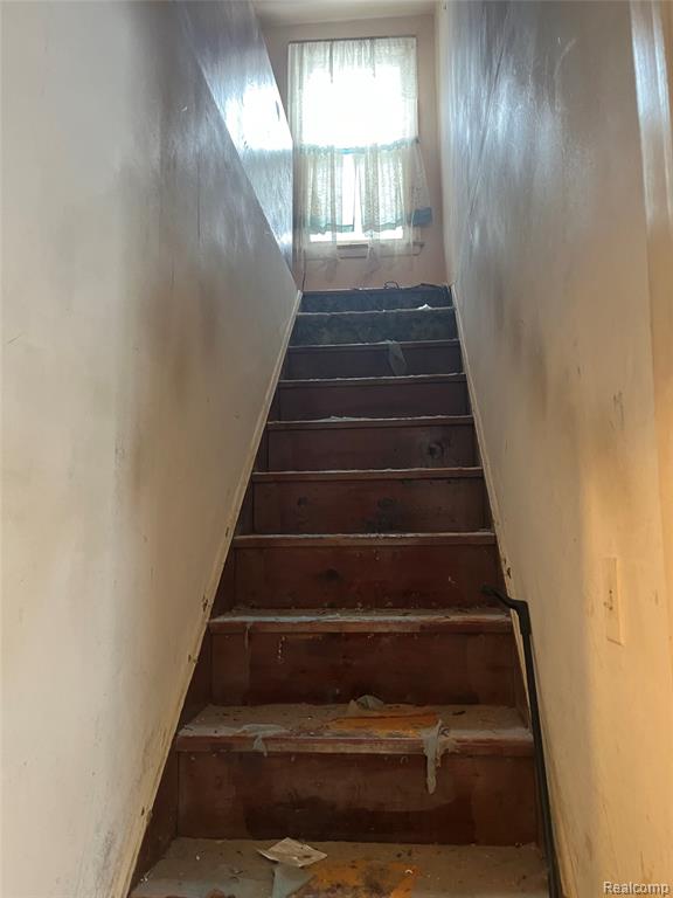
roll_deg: +0.2
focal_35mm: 26
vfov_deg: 67.3
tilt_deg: +6.7
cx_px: 336
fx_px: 674
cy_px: 449
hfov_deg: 53.1
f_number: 1.6
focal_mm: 5.1
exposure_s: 1/60
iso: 250
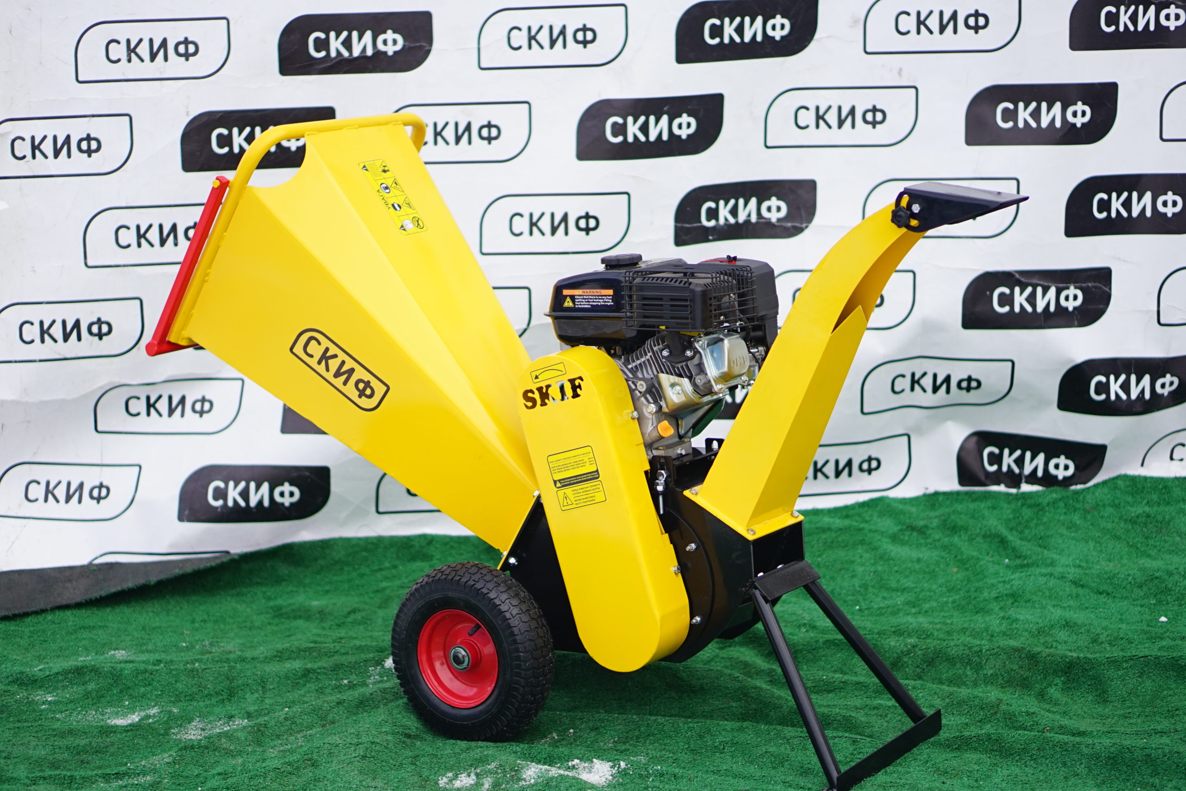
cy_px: 396
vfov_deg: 18.2
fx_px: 2471
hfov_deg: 27.0
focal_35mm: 75
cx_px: 593
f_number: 1.8
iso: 250
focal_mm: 50
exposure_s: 1/2500
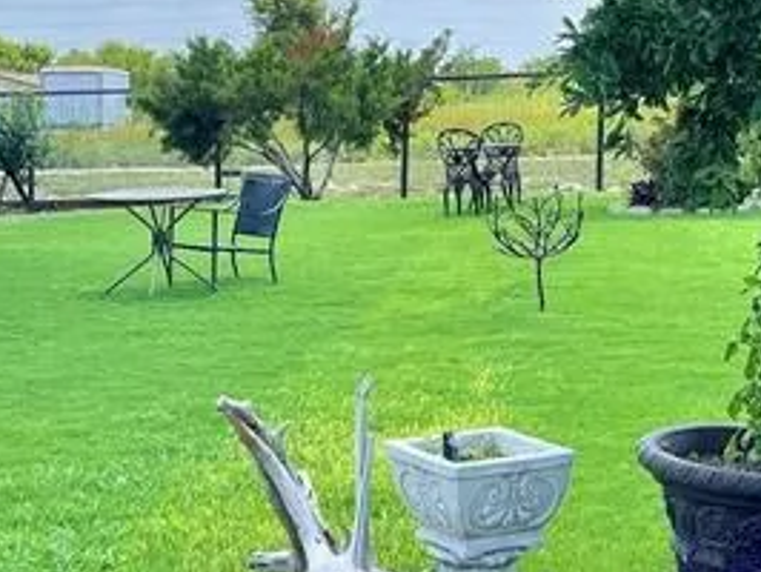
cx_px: 240
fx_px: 2200
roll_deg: -1.4
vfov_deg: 14.8
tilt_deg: -6.1
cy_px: 300
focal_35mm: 100
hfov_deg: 19.5
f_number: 1.6
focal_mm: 5.1
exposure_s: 1/2179
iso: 50
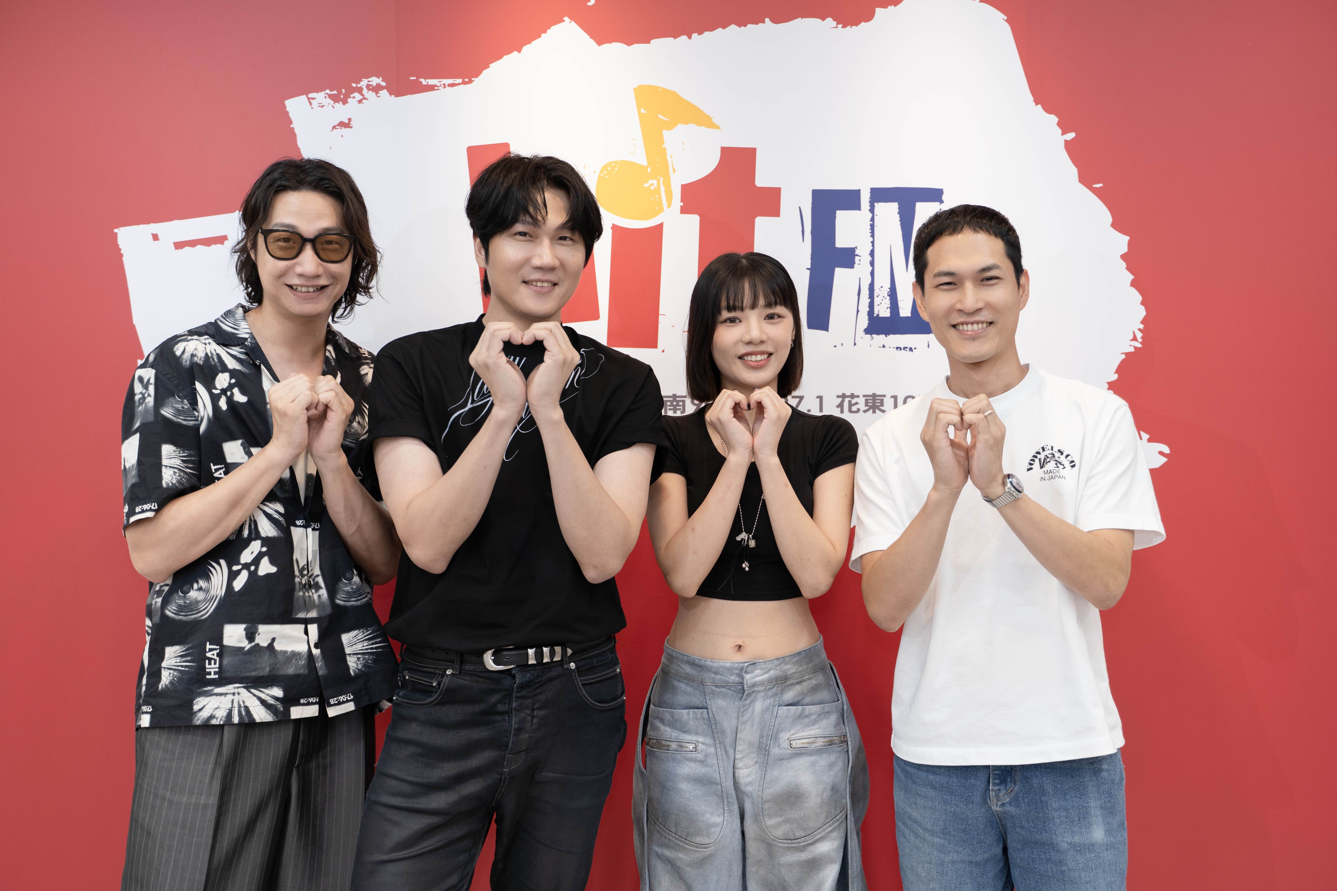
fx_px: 1560
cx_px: 668
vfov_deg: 31.9
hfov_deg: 46.4
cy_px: 446
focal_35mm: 42
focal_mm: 42
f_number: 2.8
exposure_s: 1/160
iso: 250
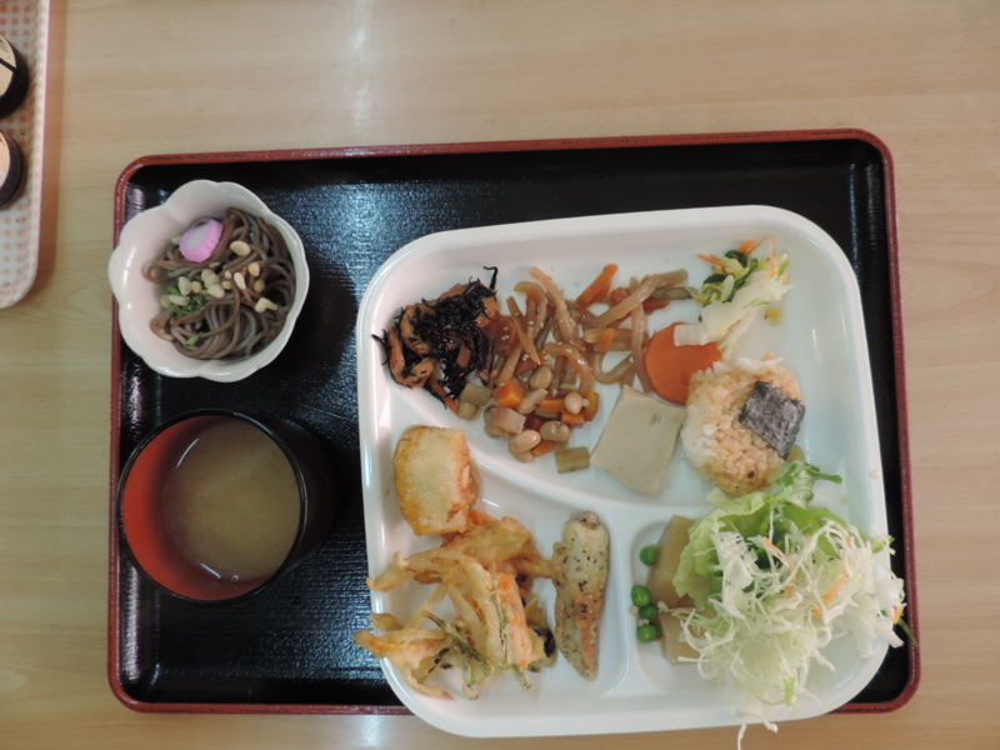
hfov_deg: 71.6
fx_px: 693
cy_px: 375
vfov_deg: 56.8
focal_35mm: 24
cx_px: 500
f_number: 3
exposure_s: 1/30
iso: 160
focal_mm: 4.3
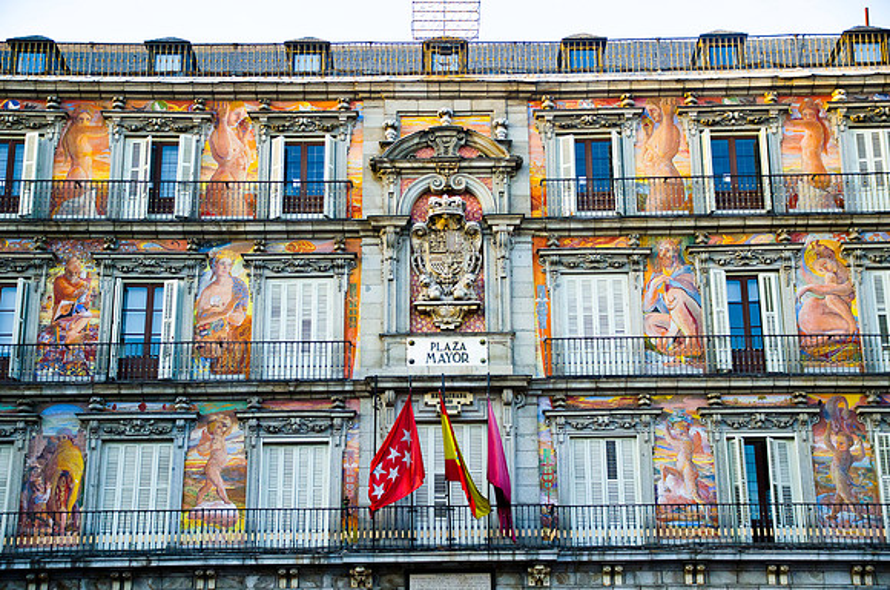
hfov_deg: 37.9
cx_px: 445
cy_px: 295
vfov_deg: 25.6
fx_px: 1295
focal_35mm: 52
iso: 800
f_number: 3.3
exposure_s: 1/500
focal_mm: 35
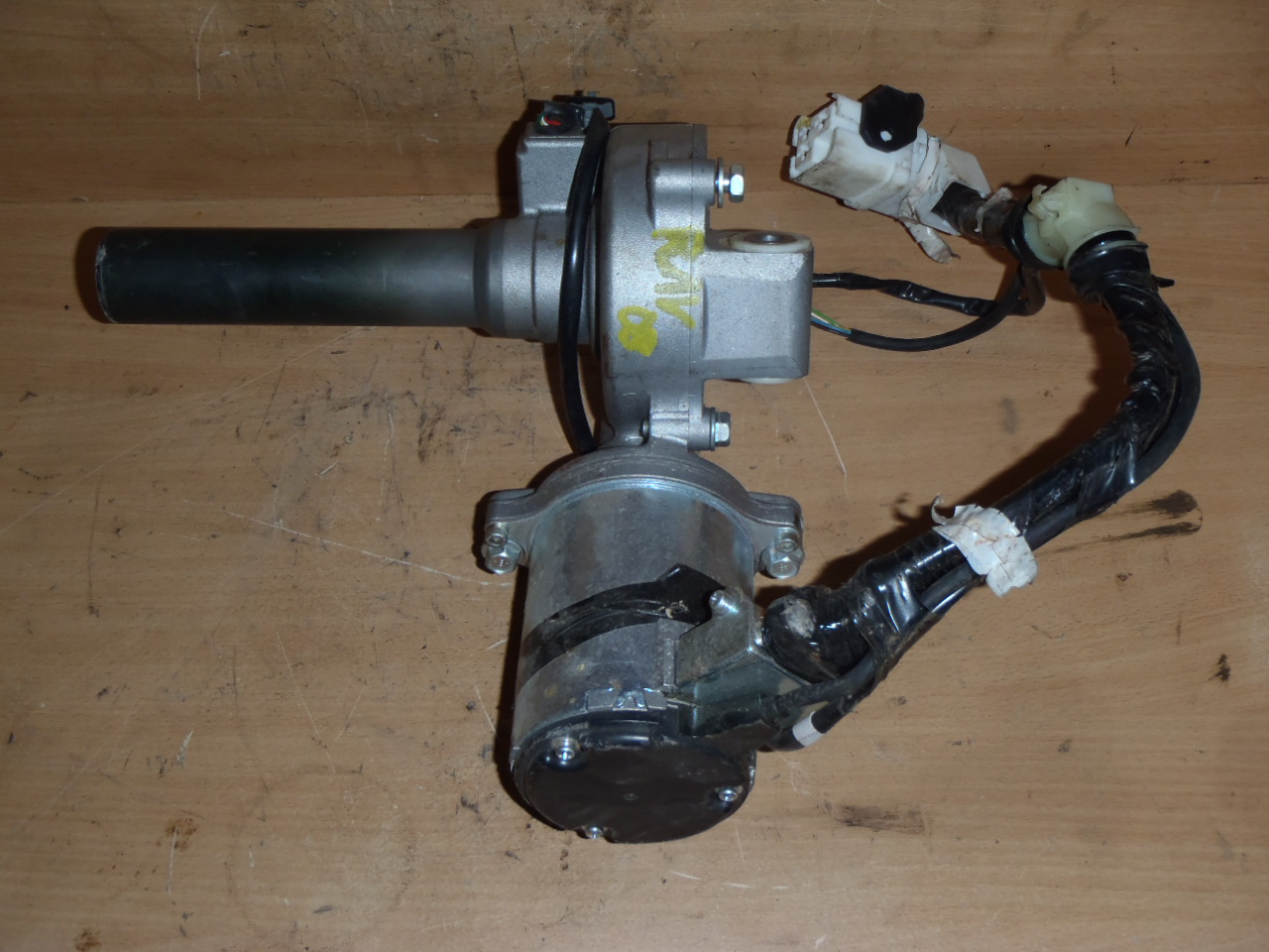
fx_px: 1393
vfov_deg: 37.7
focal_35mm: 38
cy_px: 476
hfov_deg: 49.0
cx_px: 634
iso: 100
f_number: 4.6
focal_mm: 6.83
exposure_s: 1/40
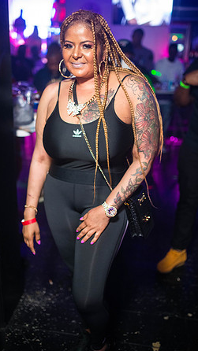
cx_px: 90
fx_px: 345
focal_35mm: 37
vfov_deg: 54.0
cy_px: 176
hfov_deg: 32.0
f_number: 1.8
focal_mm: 35
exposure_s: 1/80
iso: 2500
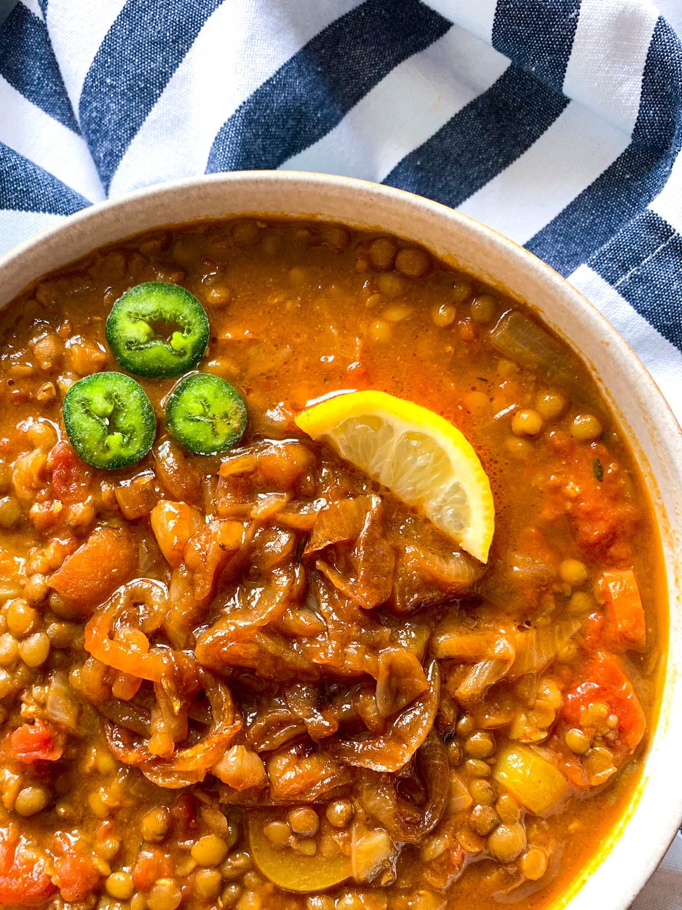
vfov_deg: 54.8
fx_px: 867
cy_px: 563
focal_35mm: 33
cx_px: 273
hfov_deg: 42.7
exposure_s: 1/60
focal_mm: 4.25
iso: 100
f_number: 1.8
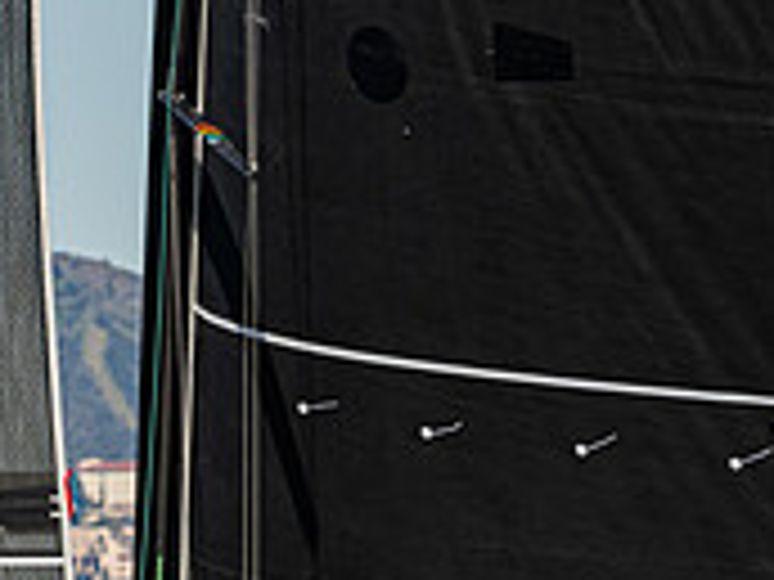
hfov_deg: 1.5
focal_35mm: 1291
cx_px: -946
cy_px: 904
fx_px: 28866
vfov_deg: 1.2
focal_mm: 290
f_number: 9
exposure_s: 1/1600
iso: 400
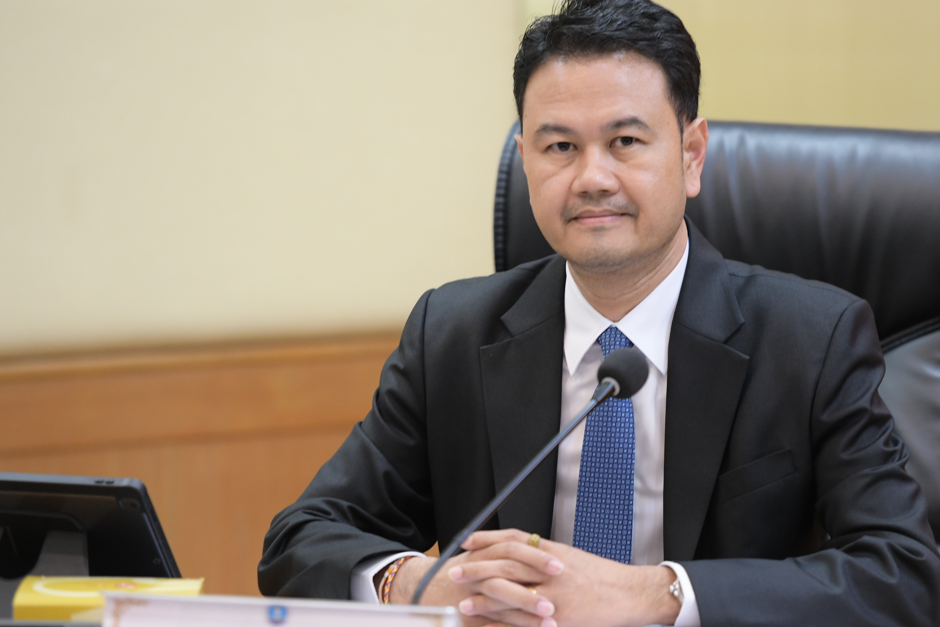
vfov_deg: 5.4
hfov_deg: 8.1
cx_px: 569
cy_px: 345
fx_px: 6606
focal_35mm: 253
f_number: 2.8
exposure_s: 1/160
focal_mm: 180
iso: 1600
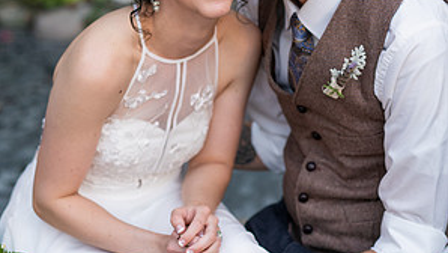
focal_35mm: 87
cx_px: 224
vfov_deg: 13.9
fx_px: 1034
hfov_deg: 24.4
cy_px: 56
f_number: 2.2
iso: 500
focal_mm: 55
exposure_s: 1/320
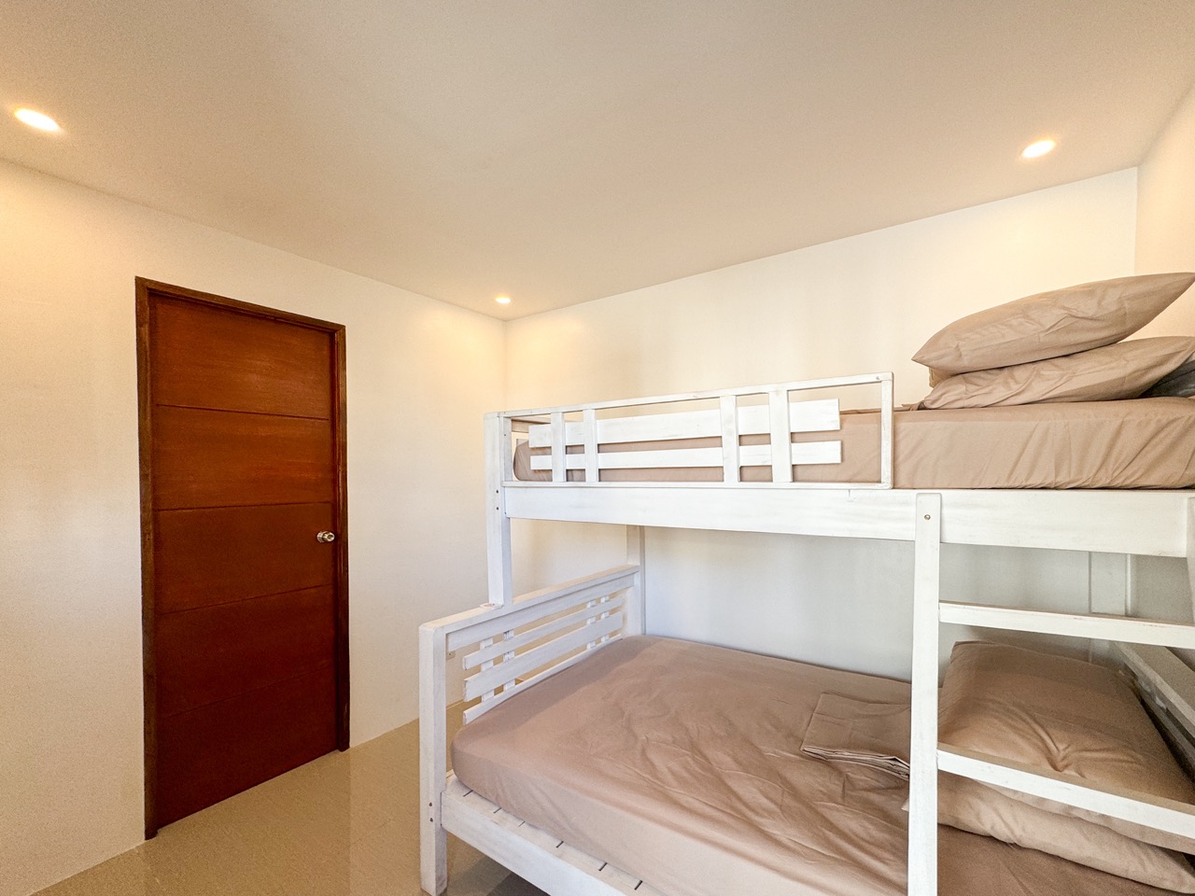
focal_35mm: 14
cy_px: 448
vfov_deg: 85.7
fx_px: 483
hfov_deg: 102.1
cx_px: 598
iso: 64
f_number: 2.2
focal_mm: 2.22
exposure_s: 1/100
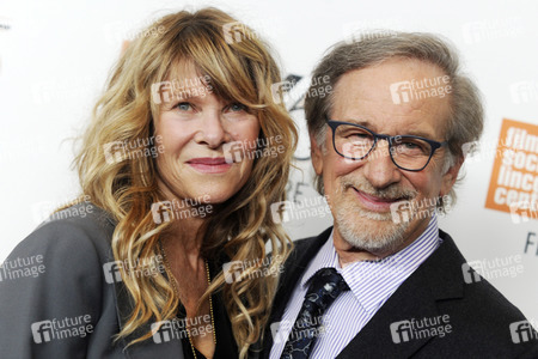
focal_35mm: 80
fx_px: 1195
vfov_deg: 17.1
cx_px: 269
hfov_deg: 25.4
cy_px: 180
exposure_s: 1/250
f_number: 4
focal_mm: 80
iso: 1600
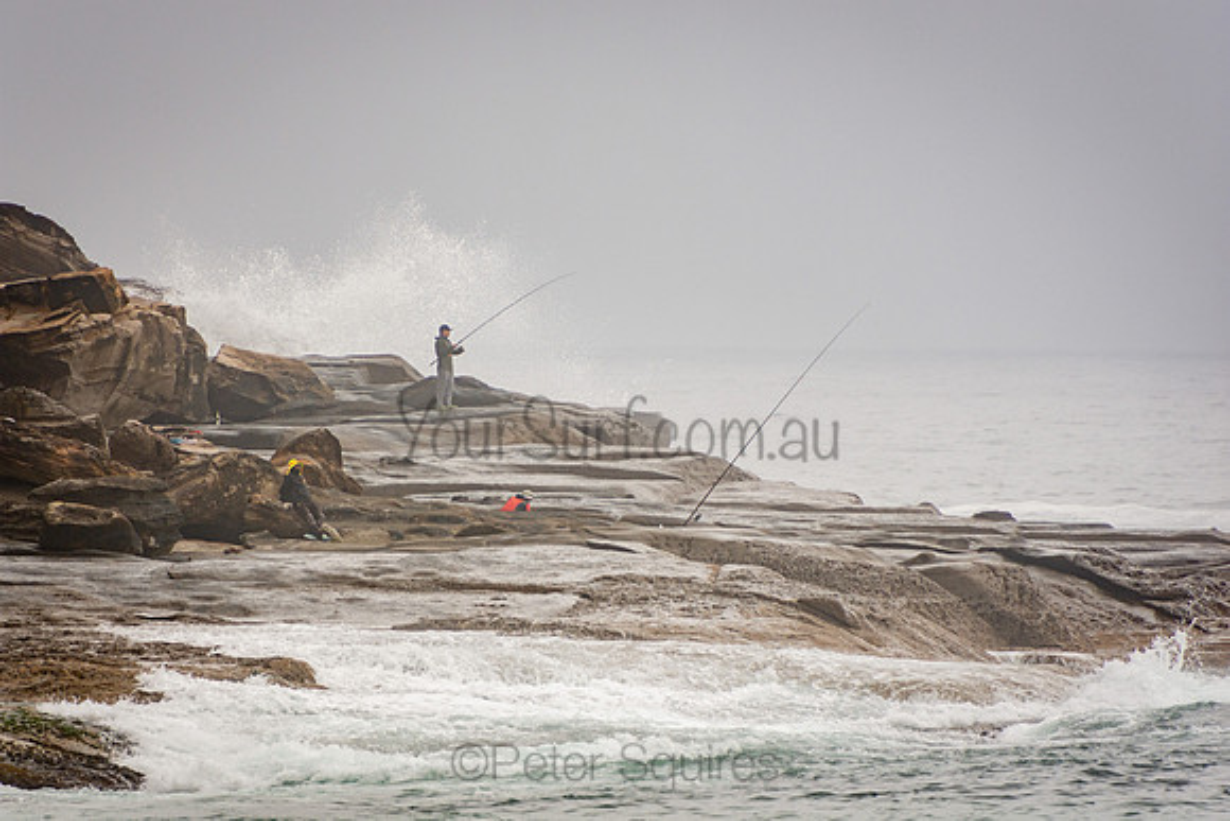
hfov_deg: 3.4
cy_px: 410
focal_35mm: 600
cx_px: 615
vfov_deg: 2.3
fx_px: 20504
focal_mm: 400
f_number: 5.6
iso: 200
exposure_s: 1/1000
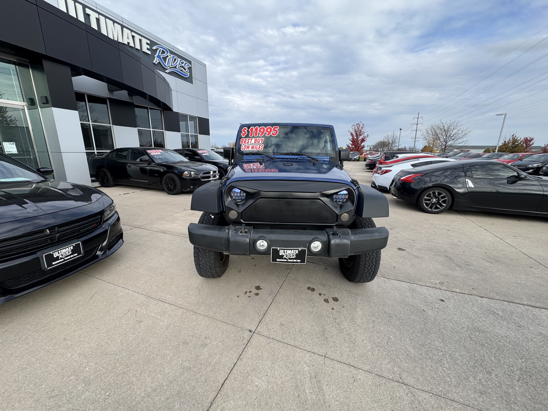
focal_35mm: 14
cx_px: 274
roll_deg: -0.4
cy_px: 206
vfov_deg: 85.7
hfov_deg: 102.1
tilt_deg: -14.9
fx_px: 222
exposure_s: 1/518
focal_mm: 2.22
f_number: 2.2
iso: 40
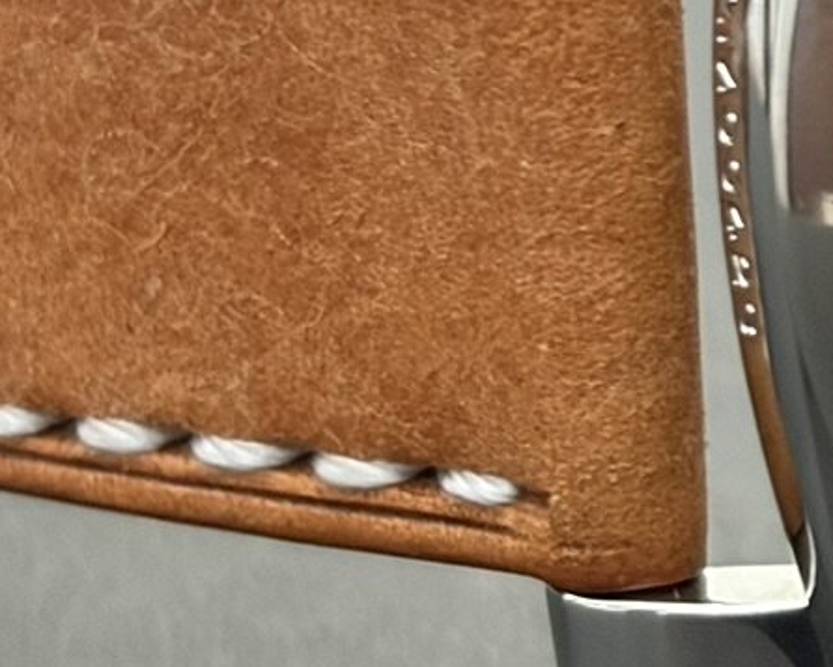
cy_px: -106
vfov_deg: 6.6
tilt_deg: -20.0
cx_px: 1474
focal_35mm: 233
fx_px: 5746
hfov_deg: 8.0
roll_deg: +1.1
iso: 160
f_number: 1.6
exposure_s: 1/33
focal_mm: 5.96
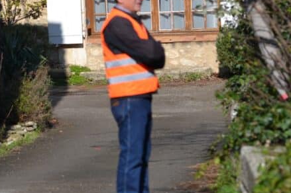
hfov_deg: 5.2
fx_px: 3182
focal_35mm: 394
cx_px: 37
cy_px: 106
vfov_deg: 3.5
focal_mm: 150
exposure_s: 1/1600
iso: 400
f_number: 6.3
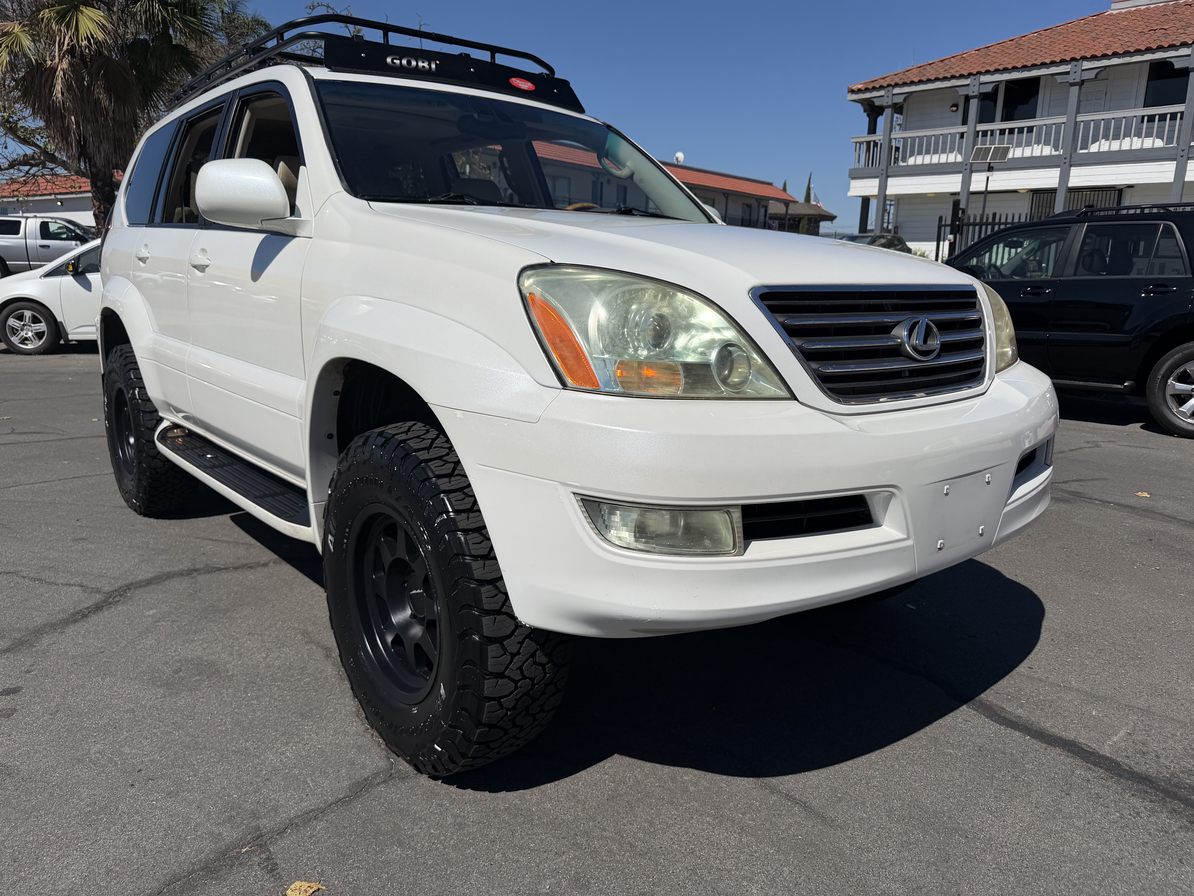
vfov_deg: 56.8
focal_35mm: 24
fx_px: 828
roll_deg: -0.7
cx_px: 597
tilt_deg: -11.1
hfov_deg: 71.6
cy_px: 448
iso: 80
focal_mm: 6.76
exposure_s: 1/14286
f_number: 1.78
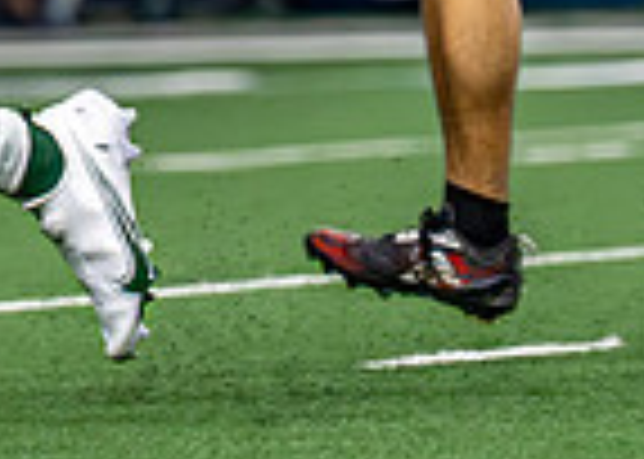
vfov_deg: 1.6
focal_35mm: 917
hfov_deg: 2.2
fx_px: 16764
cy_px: -360
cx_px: -284
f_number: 2.8
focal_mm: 144
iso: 5000
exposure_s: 1/1600
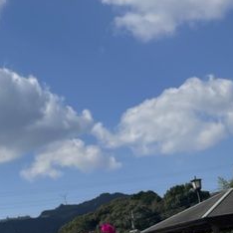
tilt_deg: +10.3
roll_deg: +7.3
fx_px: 609
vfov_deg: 21.2
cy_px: 207
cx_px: -138
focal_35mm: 80
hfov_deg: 18.6
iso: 32
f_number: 1.6
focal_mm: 4.2
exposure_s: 1/7813
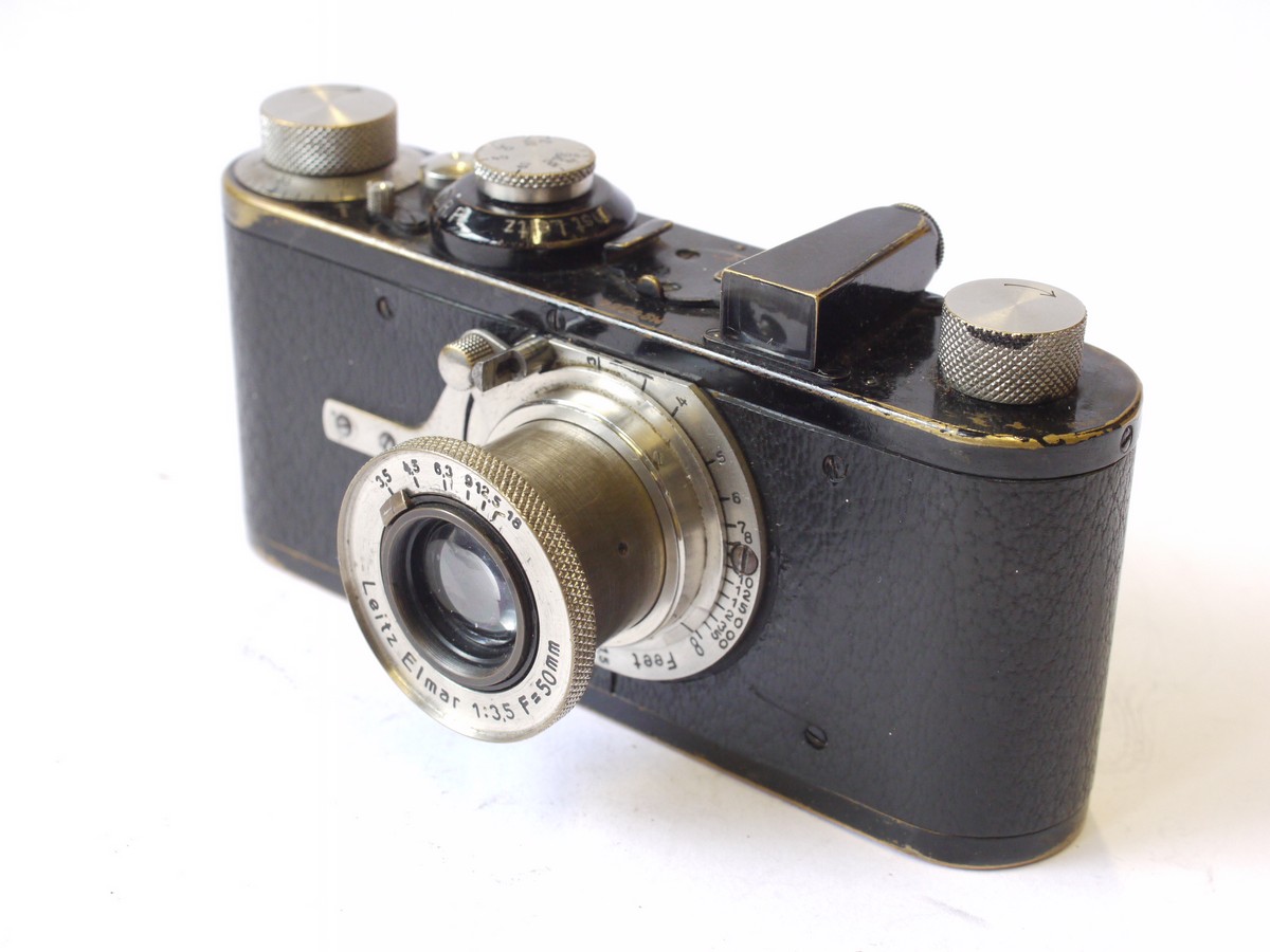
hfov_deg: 32.2
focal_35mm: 60
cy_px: 476
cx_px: 635
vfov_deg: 24.4
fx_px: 2201
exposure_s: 1/60
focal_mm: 30
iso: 800
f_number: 8
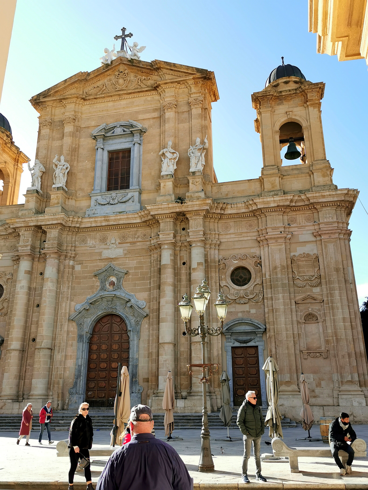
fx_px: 425
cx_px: 184
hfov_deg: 46.8
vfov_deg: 60.0
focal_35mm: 30
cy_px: 245
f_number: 1.6
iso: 50
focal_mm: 5.56
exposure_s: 1/1429
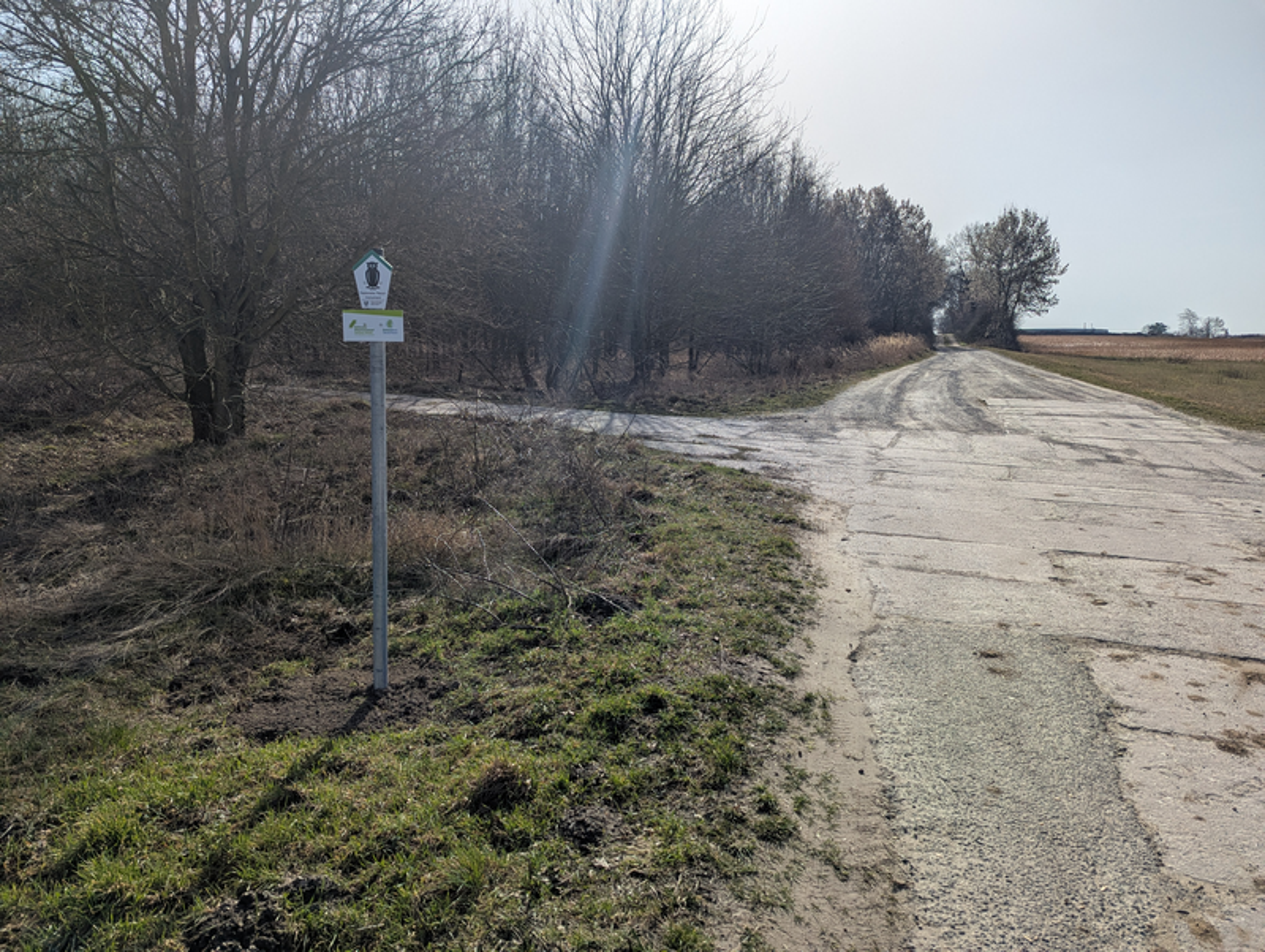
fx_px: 878
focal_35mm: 24
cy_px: 476
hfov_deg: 71.5
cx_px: 632
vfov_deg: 56.9
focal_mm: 6.81
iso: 45
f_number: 1.85
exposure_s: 1/4926
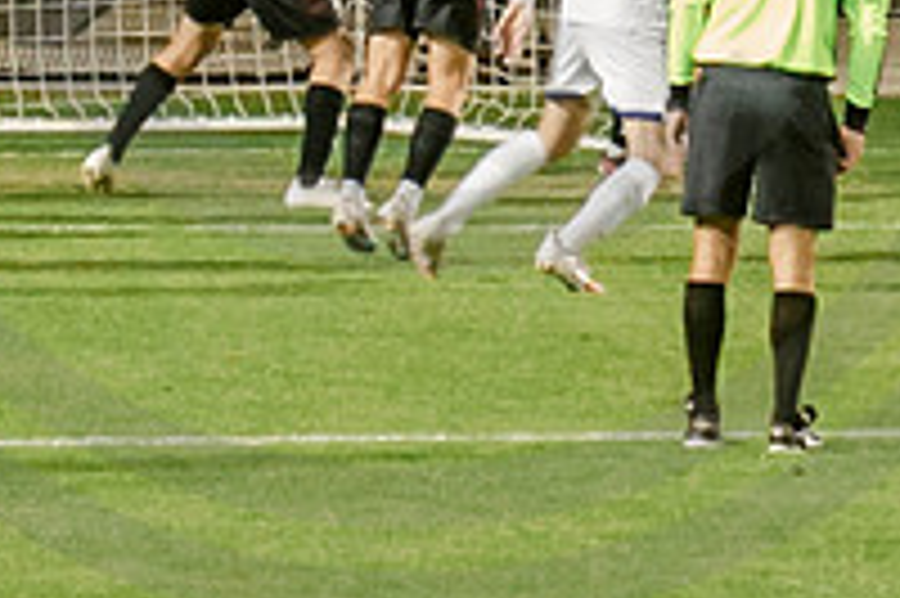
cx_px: -1427
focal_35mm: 875
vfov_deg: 1.6
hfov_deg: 2.3
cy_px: -420
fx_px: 21856
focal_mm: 70
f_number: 4
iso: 2000
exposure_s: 1/160
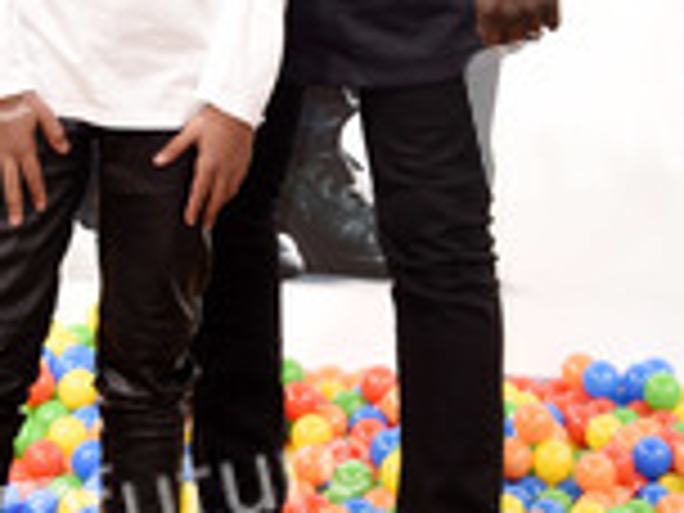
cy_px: -130
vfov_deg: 8.5
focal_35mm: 172
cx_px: 288
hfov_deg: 11.5
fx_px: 3399
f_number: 5.6
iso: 500
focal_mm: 68
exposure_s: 1/200
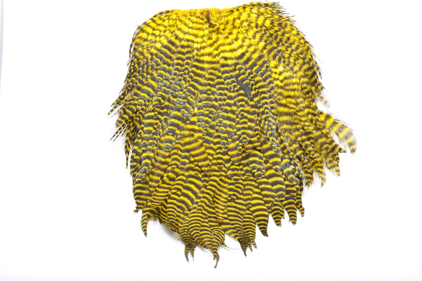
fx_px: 1231
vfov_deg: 13.0
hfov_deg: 19.5
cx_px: 211
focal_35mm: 105
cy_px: 140
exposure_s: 1/125
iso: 6400
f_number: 18
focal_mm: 105
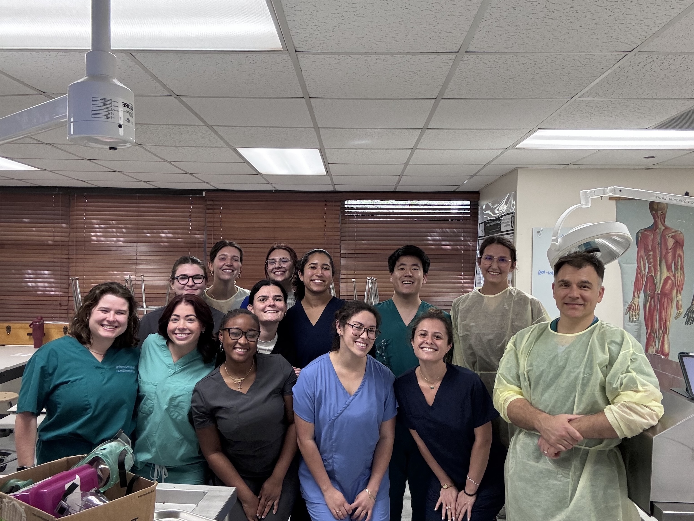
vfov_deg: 46.8
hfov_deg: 60.0
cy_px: 260
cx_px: 347
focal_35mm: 30
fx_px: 601
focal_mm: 2.69
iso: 250
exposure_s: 1/60
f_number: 1.9
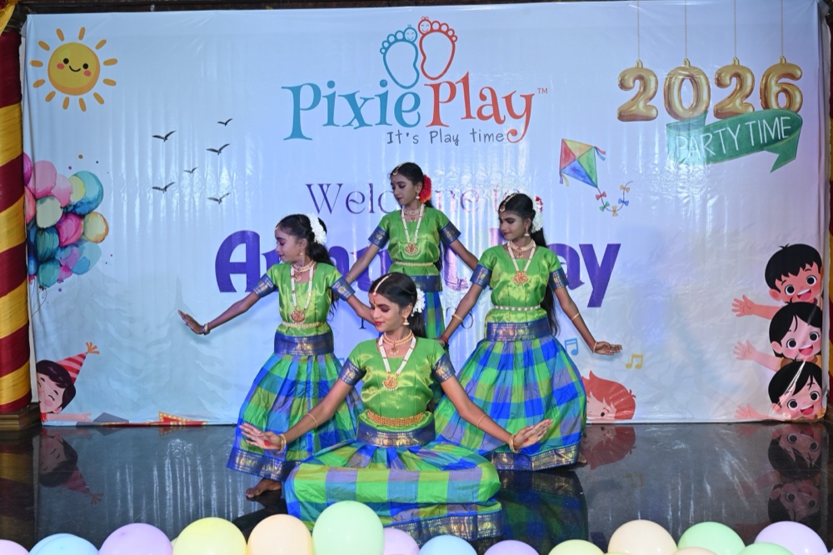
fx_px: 948
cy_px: 278
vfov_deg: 32.6
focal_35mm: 41
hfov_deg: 47.4
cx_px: 416
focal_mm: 41
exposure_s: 1/160
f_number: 7.1
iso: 640
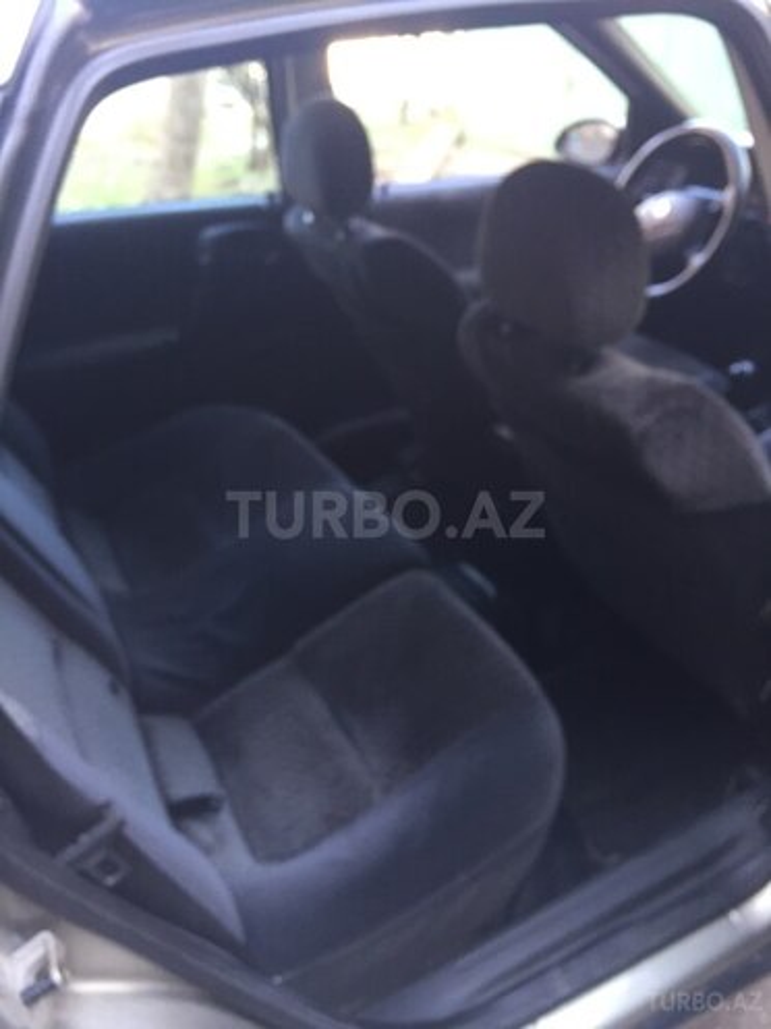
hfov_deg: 48.2
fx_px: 861
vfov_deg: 61.7
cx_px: 386
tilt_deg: -27.9
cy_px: 514
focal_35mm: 29
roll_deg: -6.7
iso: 64
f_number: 2.2
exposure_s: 1/33
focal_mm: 4.15
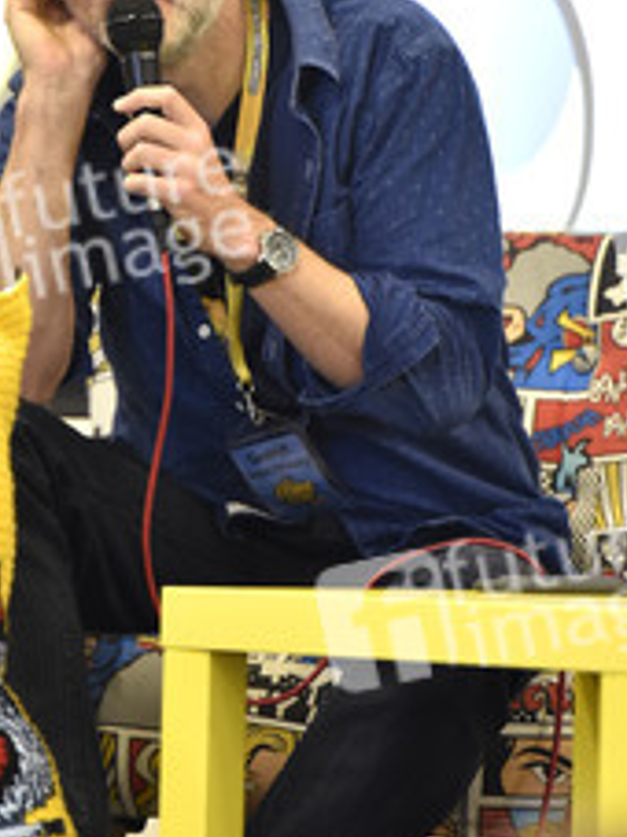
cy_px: 420
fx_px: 8195
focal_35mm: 339
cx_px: 170
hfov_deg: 4.4
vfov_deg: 5.8
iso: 4500
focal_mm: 200
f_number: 3.5
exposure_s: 1/125
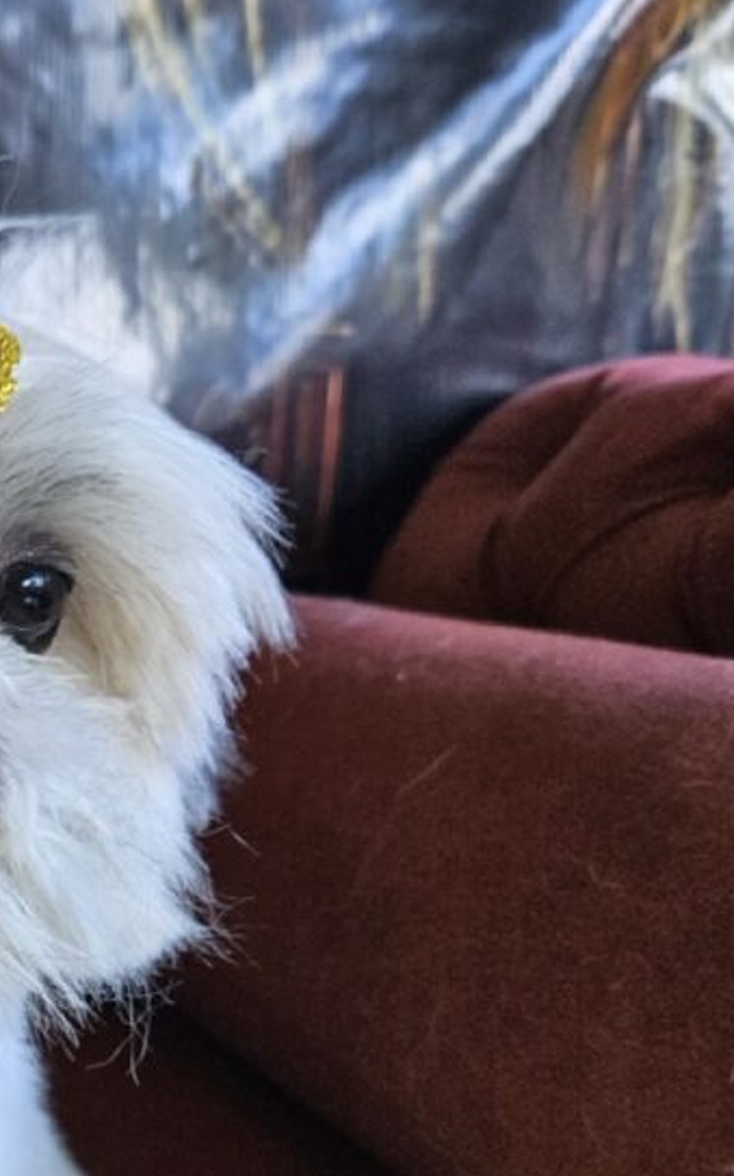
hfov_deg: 25.8
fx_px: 1473
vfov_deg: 42.7
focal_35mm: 46
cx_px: -84
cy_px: 810
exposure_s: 1/207
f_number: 1.8
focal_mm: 5.4
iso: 80
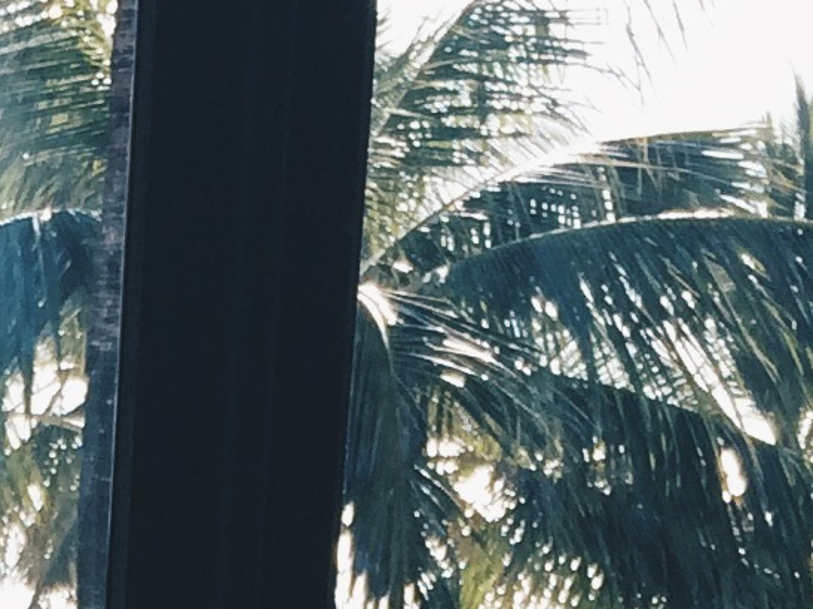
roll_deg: -3.0
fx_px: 4062
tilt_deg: -16.7
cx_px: -95
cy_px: 1566
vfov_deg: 7.8
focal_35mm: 173
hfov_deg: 11.3
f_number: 2.2
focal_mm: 4.15
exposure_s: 1/595
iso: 32
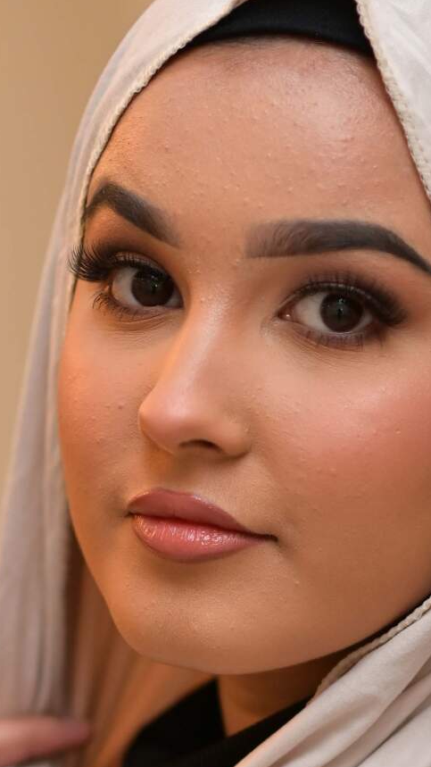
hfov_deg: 4.9
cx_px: 222
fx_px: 5060
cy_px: 925
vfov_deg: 8.6
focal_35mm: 249
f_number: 2.5
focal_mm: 85
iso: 400
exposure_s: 1/160
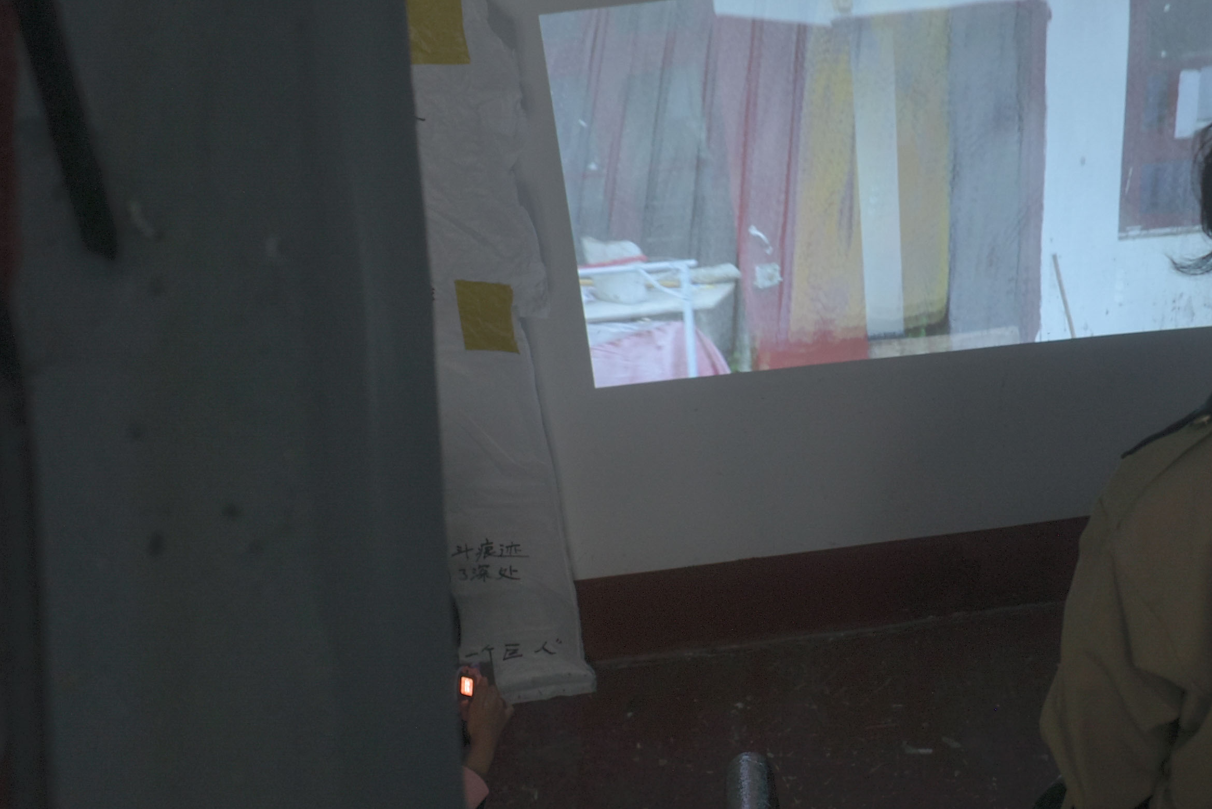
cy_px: 145
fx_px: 2424
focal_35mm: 72
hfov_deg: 27.4
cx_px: 1005
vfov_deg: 18.7
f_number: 2.8
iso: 320
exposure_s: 1/13
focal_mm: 18.3
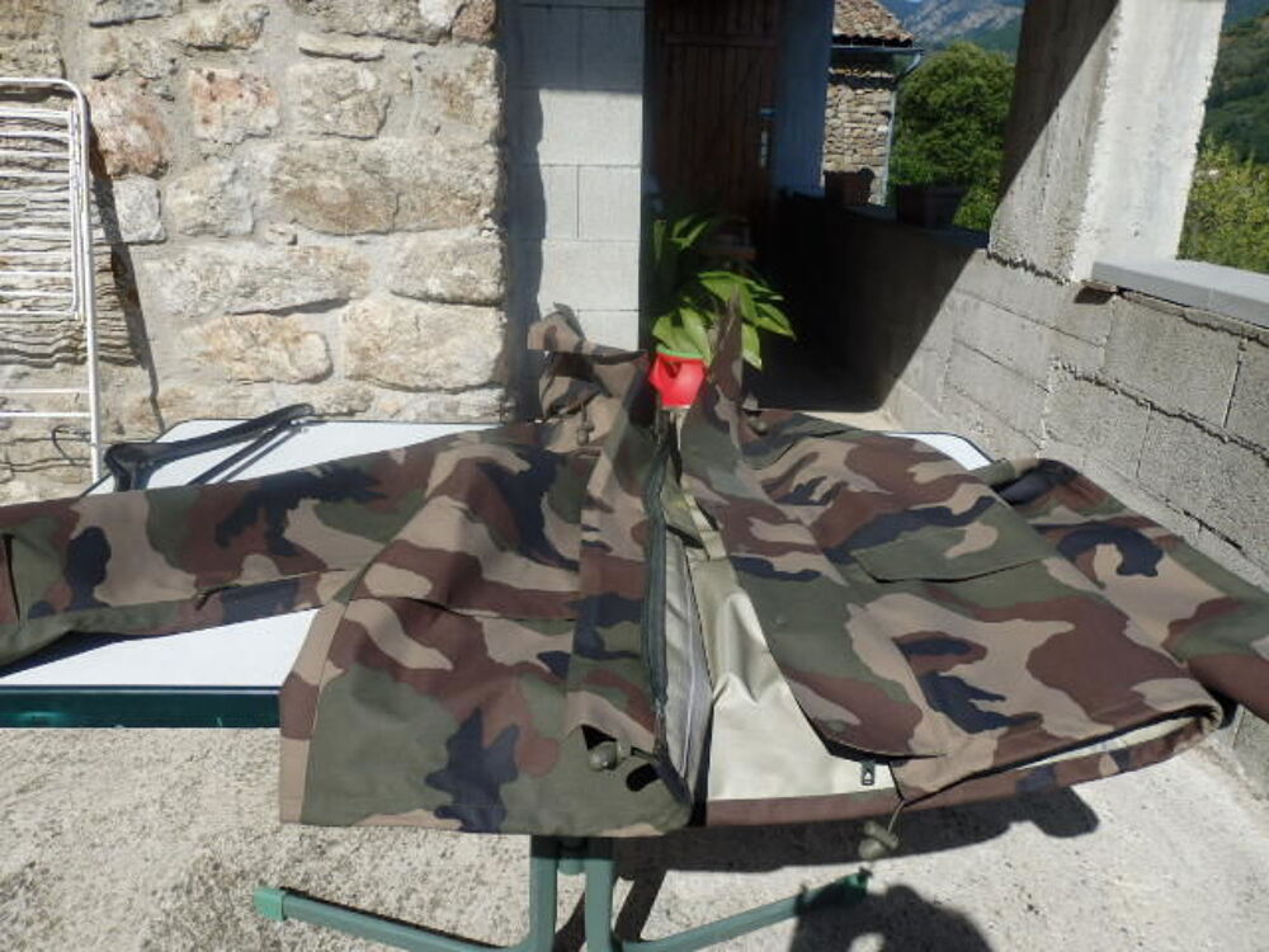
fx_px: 916
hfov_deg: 69.4
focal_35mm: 25
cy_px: 476
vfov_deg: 54.9
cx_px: 634
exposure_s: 1/250
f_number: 8.7
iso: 100
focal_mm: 4.5
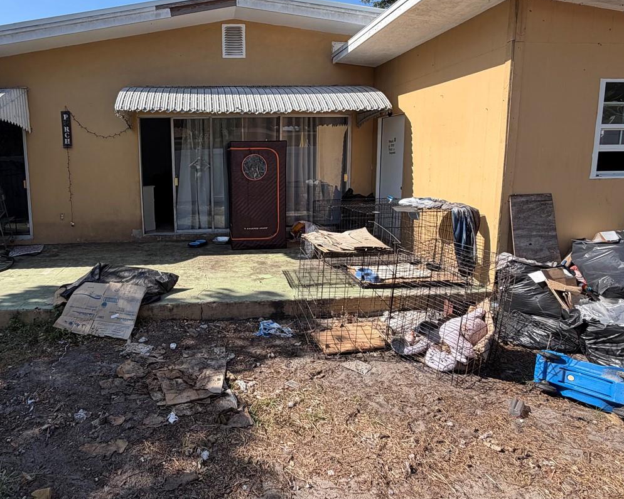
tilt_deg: -7.0
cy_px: 208
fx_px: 406
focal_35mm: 22
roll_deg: +0.7
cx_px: 230
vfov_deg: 62.7
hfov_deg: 73.7
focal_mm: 2.22
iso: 40
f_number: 2.2
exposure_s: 1/770
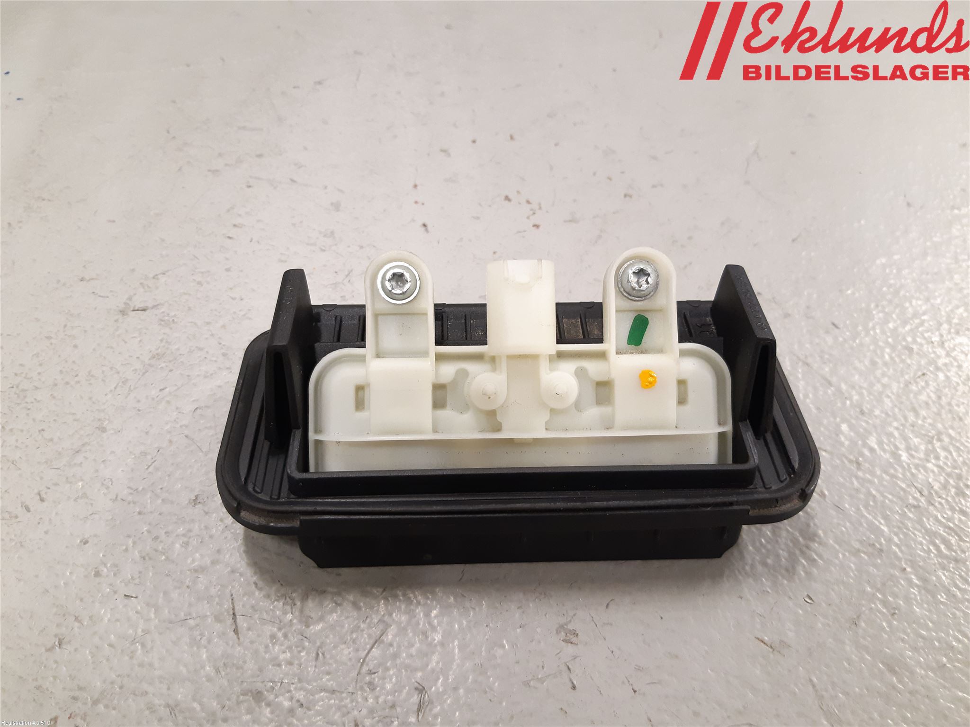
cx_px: 485
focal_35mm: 26
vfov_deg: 53.1
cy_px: 364
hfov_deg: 67.3
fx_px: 729
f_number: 1.7
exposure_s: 1/60
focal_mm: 3.93
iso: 200
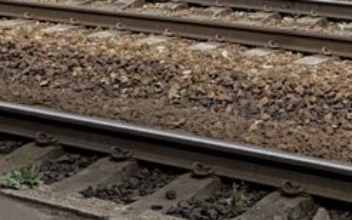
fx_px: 1190
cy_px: -61
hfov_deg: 16.6
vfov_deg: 10.4
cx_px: 311
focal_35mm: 124
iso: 24
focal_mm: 6.9
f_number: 1.68
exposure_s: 1/1333
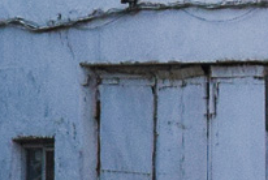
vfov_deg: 2.9
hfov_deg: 4.2
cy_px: 303
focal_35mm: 480
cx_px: -319
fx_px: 3578
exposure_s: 1/1250
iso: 400
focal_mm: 55
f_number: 6.3
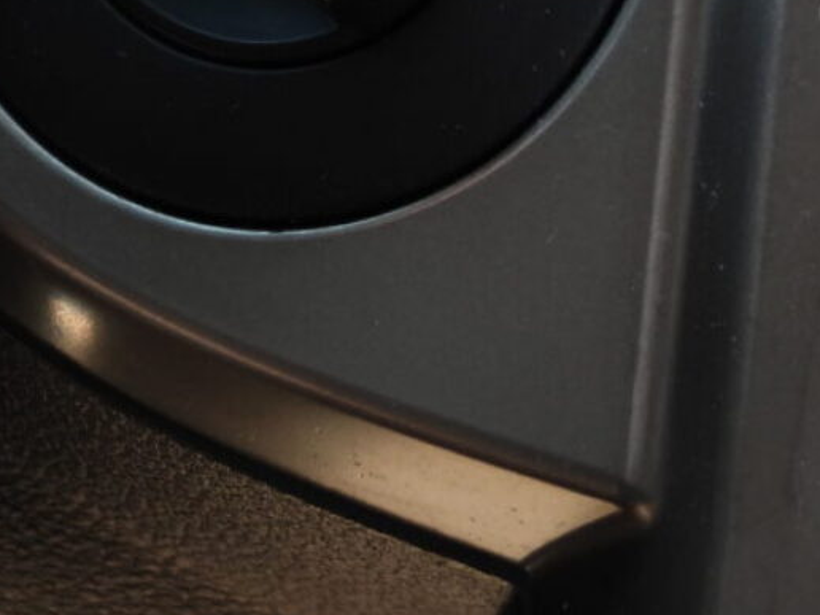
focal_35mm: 251
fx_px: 5946
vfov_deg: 5.9
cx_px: 227
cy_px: -161
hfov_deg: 7.9
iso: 100
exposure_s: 1/60
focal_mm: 16.3
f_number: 3.5
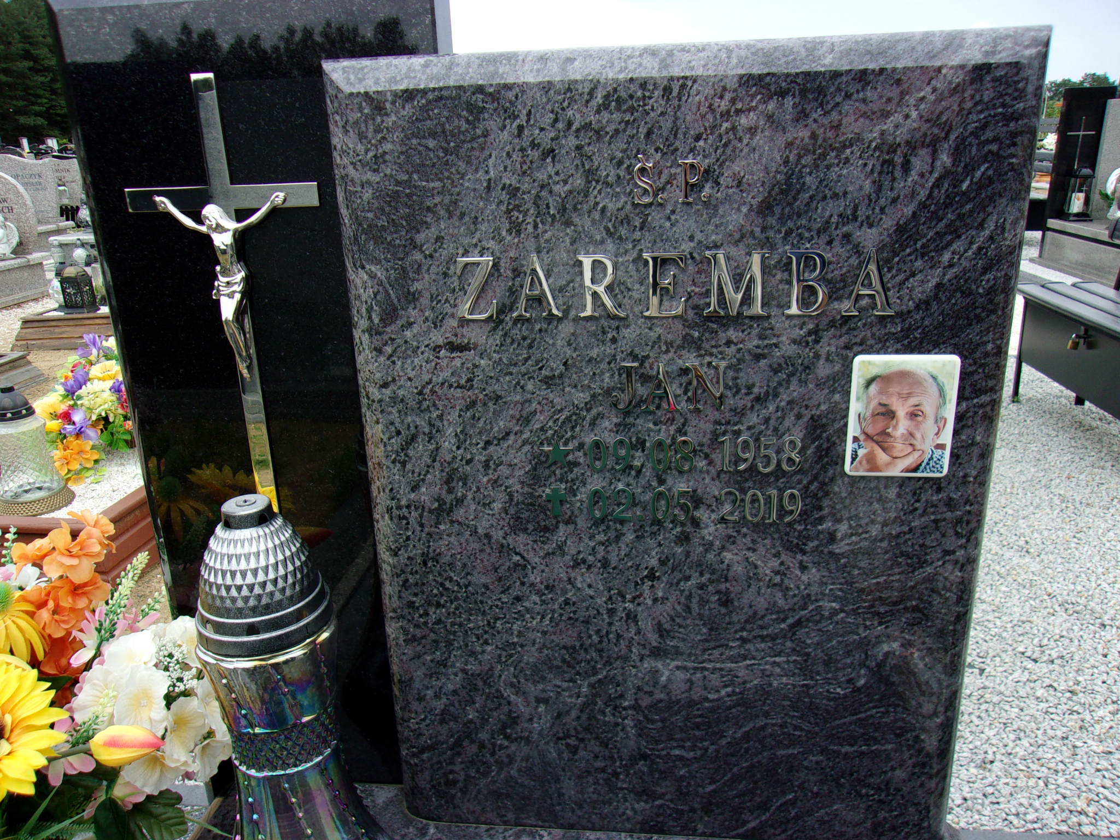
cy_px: 420
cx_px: 560
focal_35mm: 27
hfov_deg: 65.3
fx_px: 874
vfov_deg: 51.4
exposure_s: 1/350
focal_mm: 4.9
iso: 80
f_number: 3
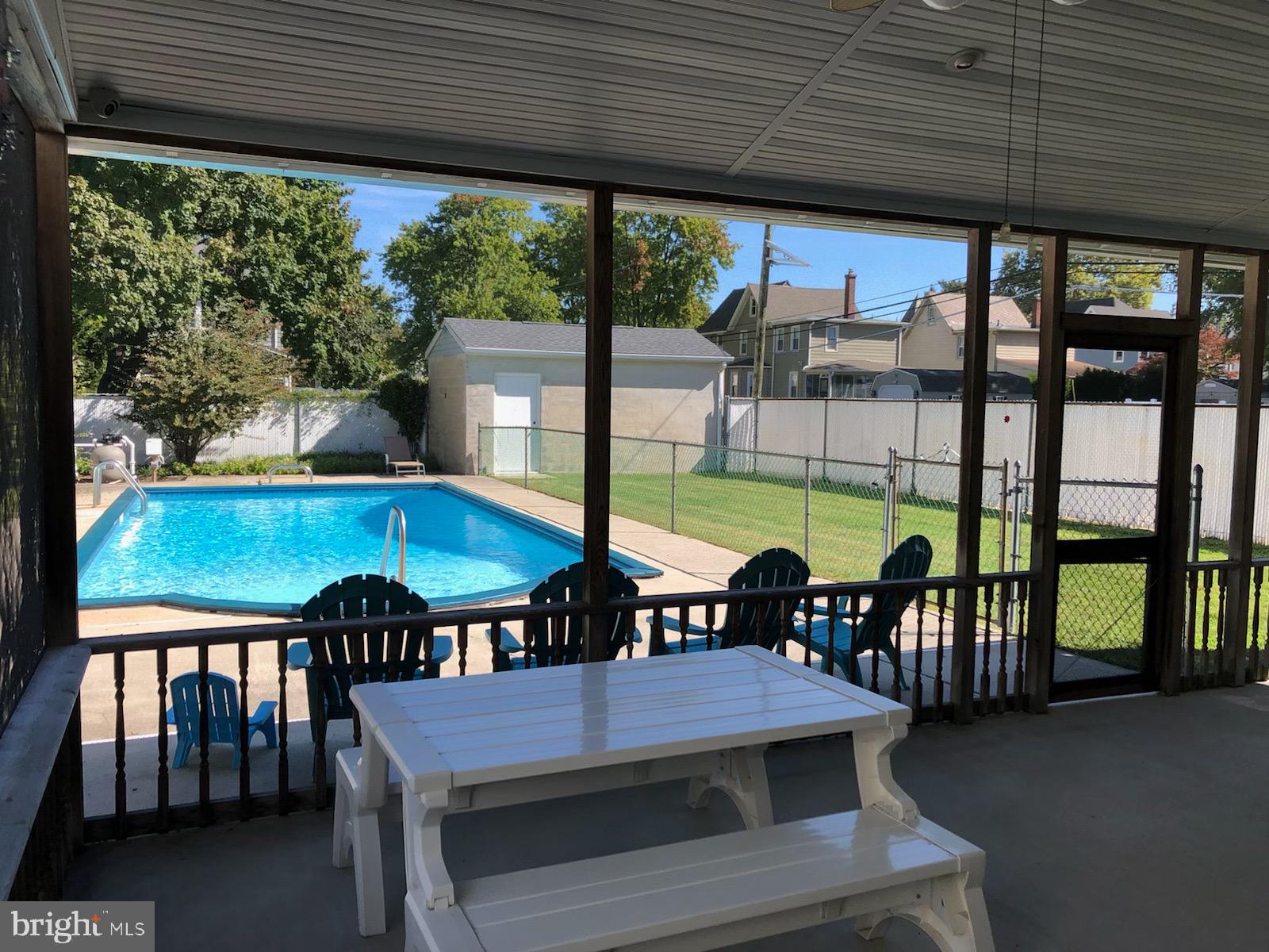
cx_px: 634
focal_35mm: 28
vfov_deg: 49.7
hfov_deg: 63.4
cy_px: 476
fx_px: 1026
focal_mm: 3.99
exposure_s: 1/657
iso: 20
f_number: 1.8
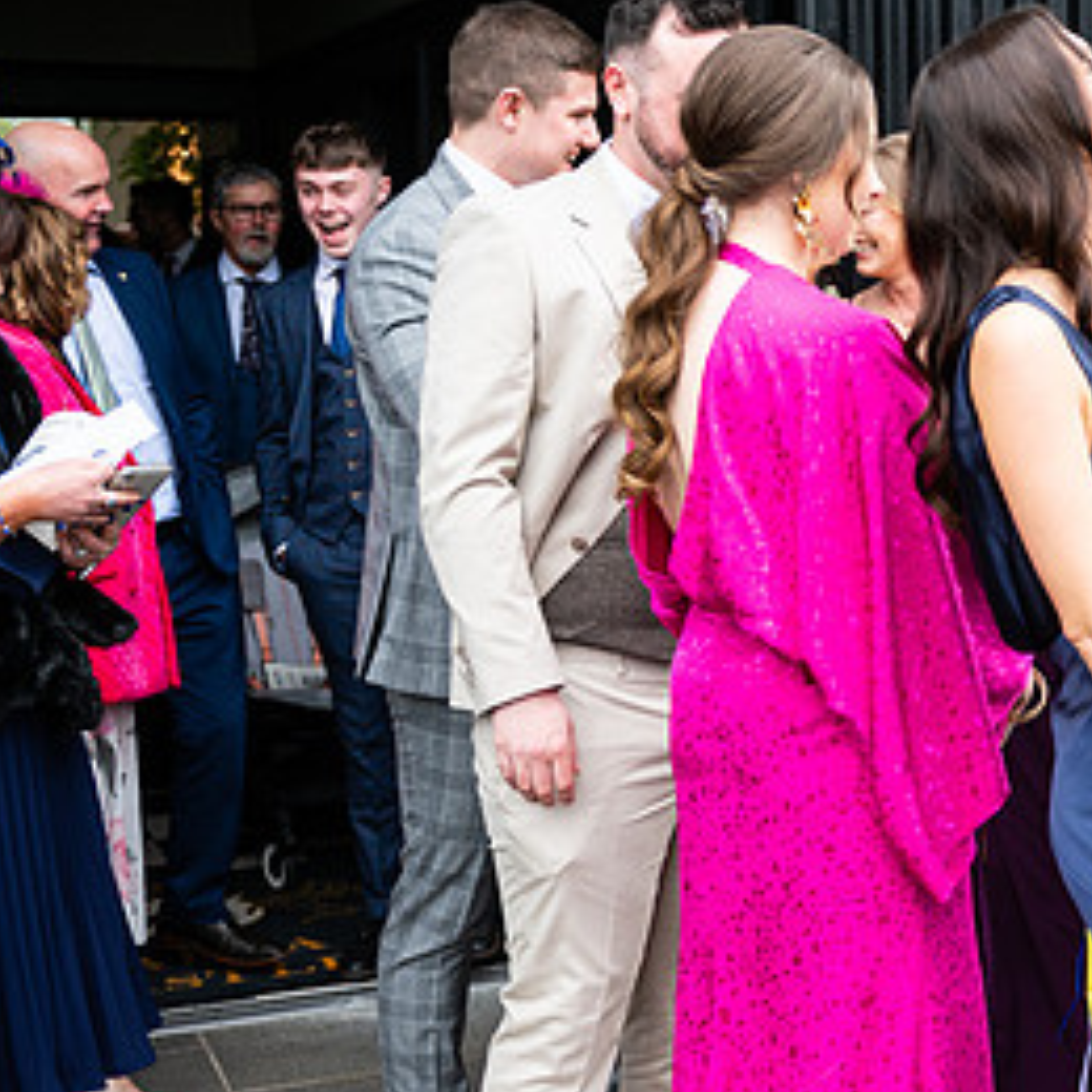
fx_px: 2570
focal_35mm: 72
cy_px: 561
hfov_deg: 22.7
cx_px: 1172
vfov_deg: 24.0
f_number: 3.5
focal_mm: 38
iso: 125
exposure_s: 1/200
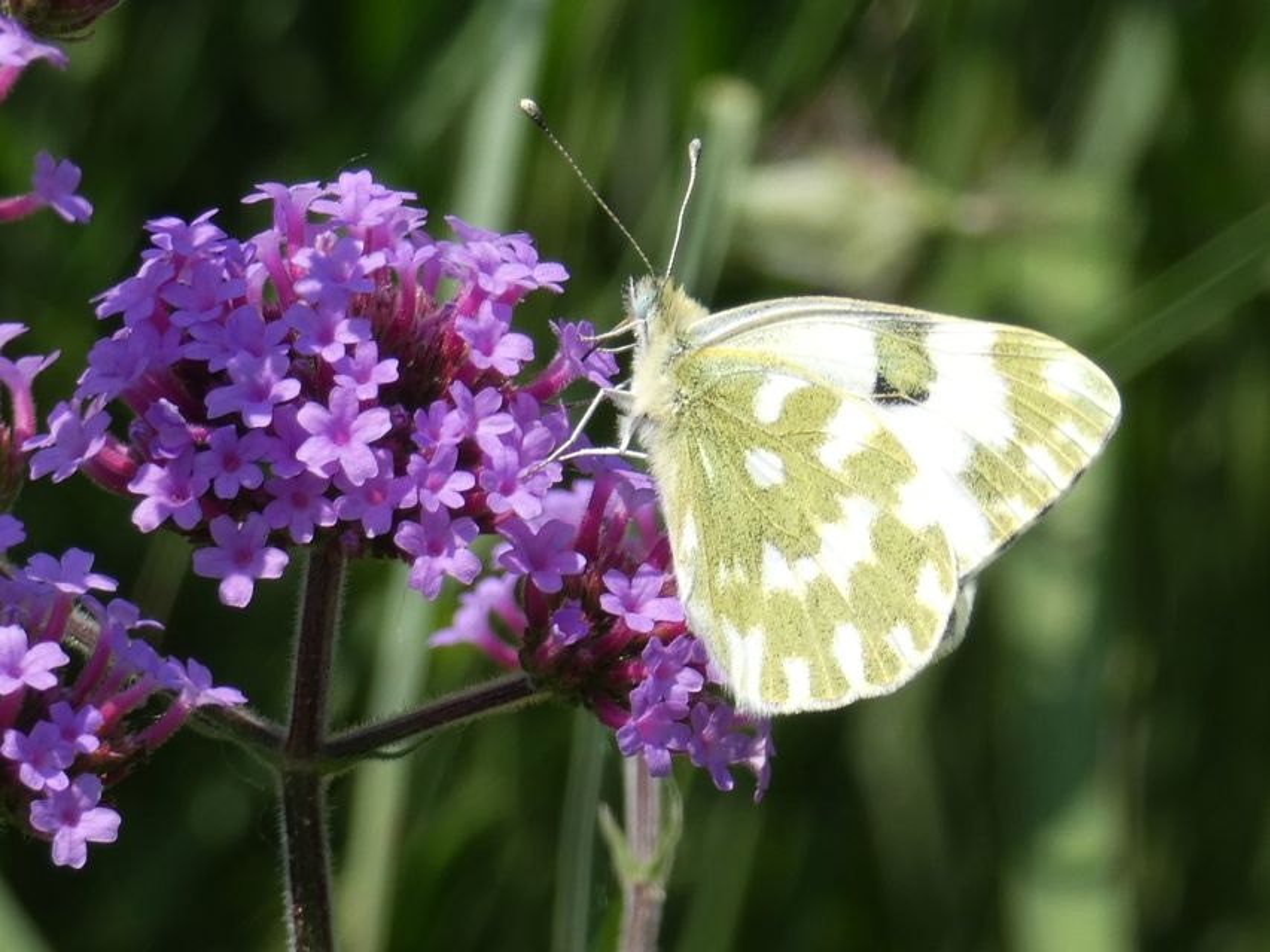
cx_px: 635
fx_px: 8916
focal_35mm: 243
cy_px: 476
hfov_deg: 8.1
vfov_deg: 6.1
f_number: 5.5
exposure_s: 1/160
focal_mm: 43.5
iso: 80
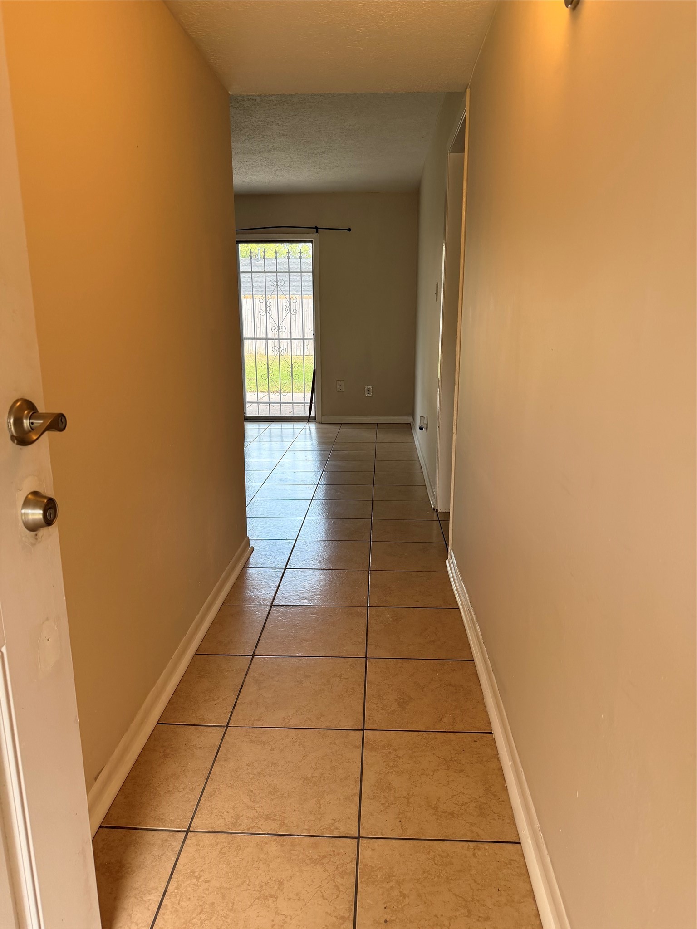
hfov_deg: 56.8
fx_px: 644
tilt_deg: -13.7
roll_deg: +0.2
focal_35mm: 24
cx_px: 348
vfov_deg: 71.6
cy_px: 464
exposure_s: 1/217
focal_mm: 6.76
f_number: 1.78
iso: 160
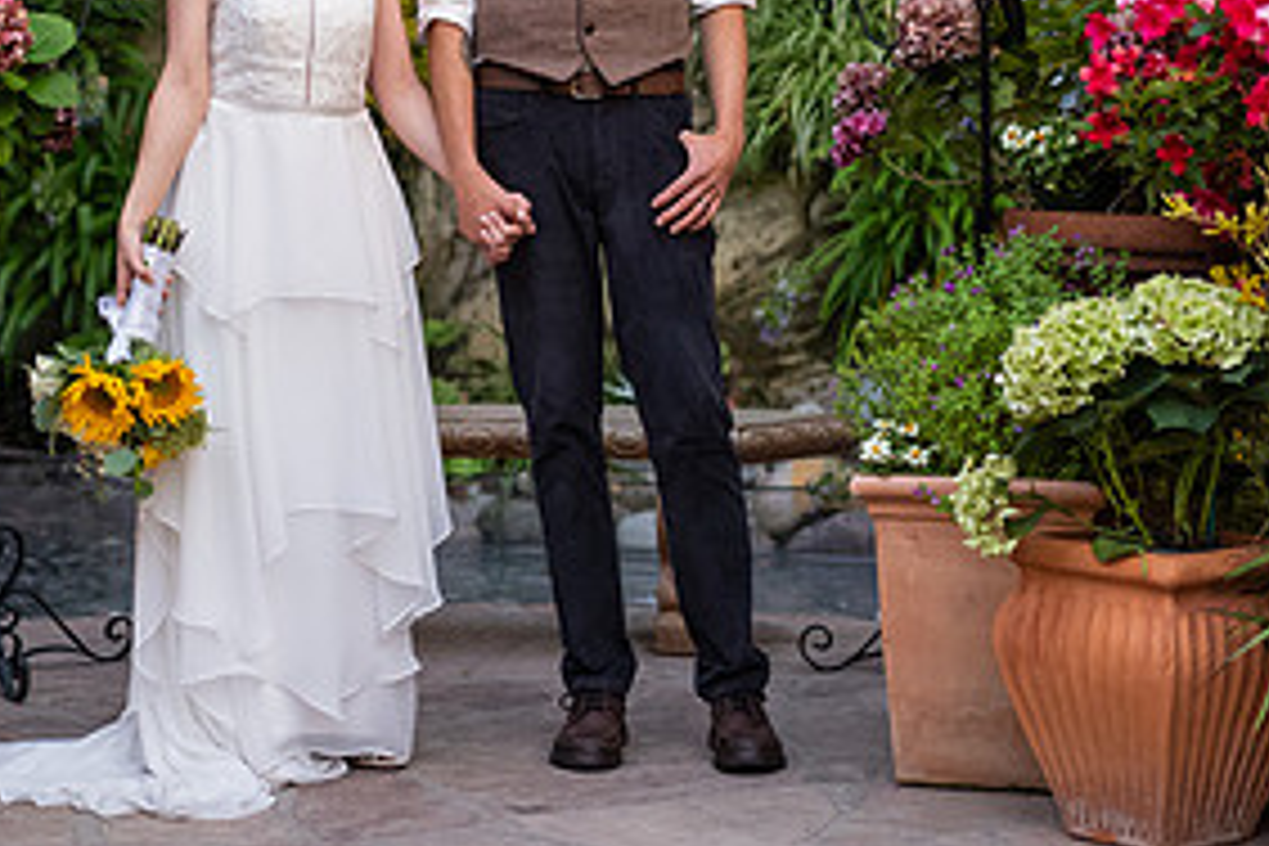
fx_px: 3983
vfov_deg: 12.0
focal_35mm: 113
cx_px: 441
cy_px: 70
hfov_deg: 18.1
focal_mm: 55
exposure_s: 1/320
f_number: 2.2
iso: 500
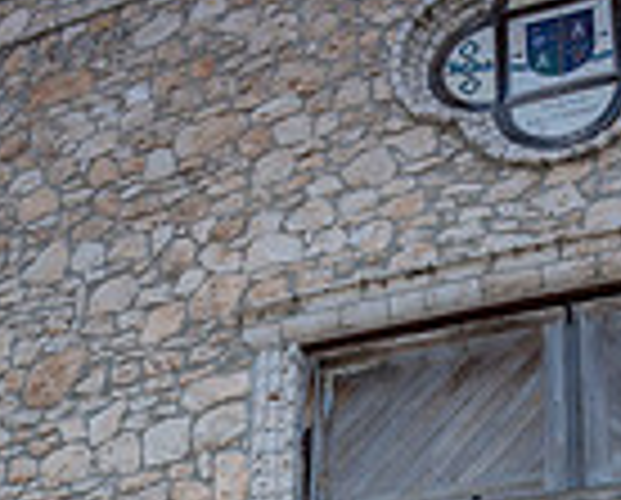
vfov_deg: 18.4
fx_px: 1124
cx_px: 495
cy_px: 946
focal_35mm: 61
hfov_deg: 30.2
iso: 125
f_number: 2.8
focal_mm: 20
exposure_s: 1/640
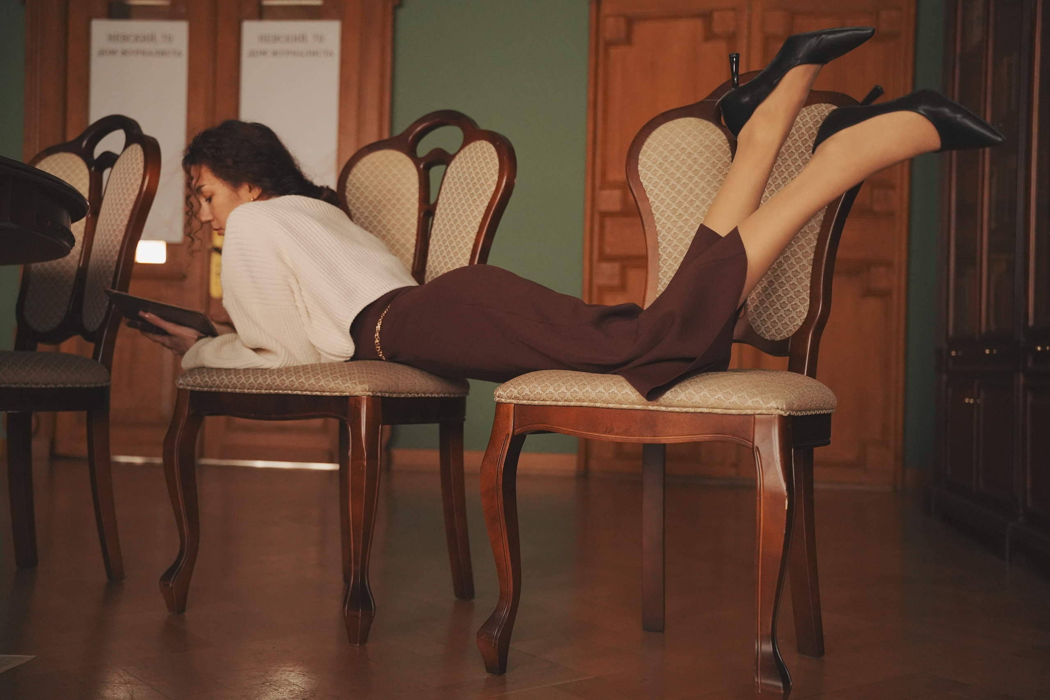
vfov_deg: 34.3
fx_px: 1135
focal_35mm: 39
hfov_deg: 49.7
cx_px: 525
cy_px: 350
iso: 5000
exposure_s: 1/160
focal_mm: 38.9
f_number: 2.8
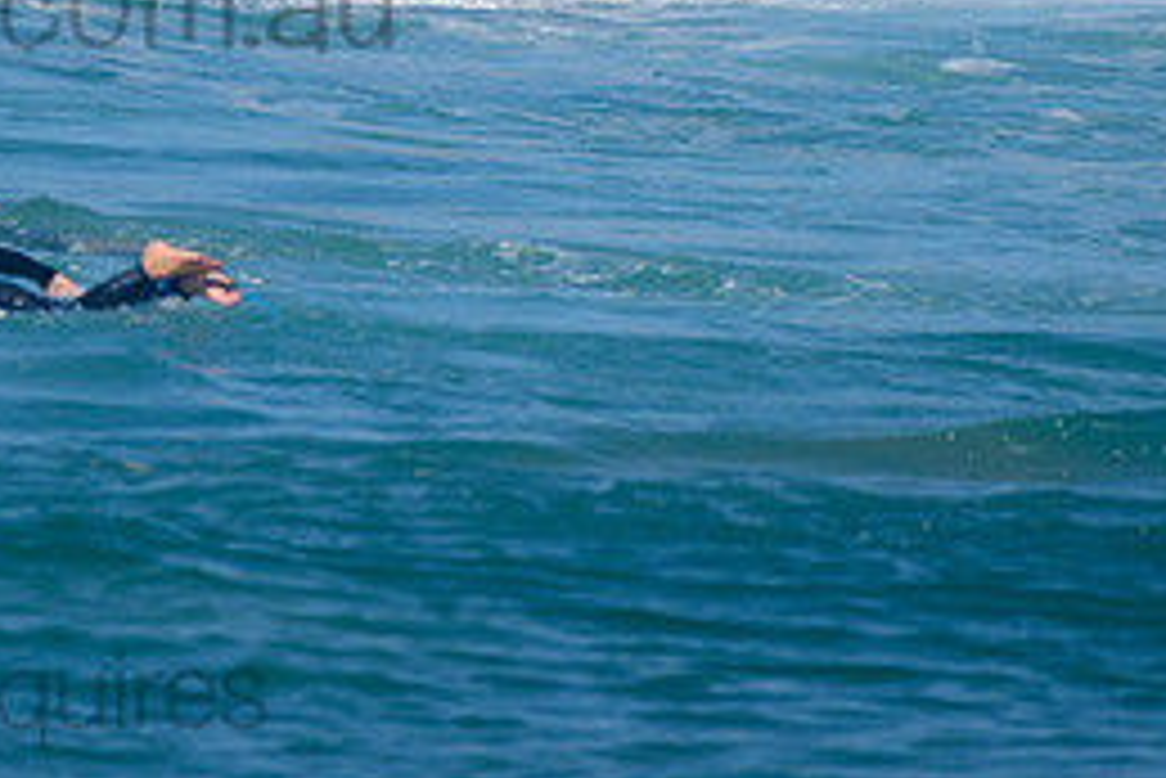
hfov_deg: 1.5
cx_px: -376
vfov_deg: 1.0
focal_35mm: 1370
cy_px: -253
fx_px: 44396
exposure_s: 1/2000
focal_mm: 500
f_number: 5.6
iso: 125
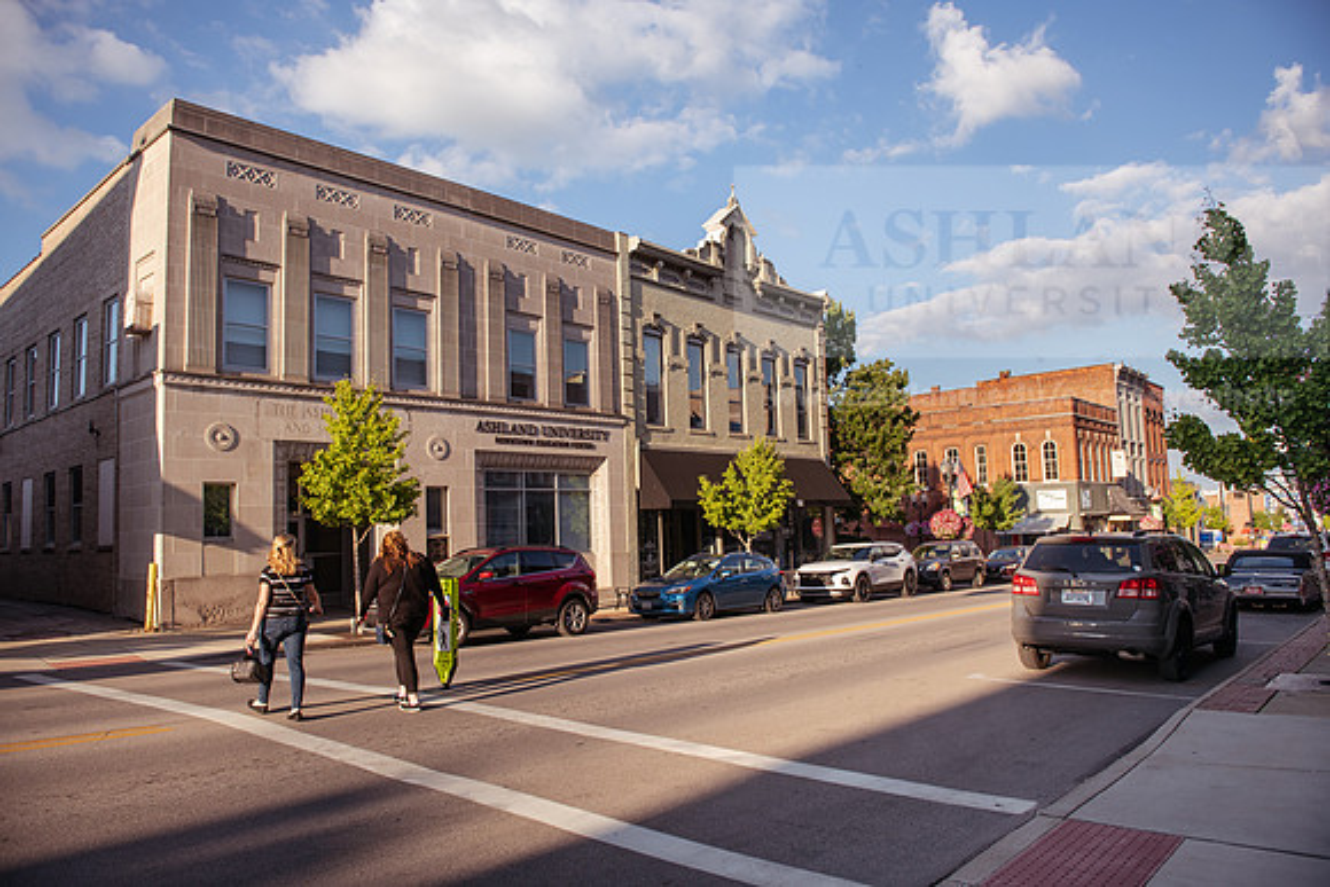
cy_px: 444
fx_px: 887
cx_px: 665
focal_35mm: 24
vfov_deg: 53.2
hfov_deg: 73.7
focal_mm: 24
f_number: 4
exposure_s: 1/1000
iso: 160
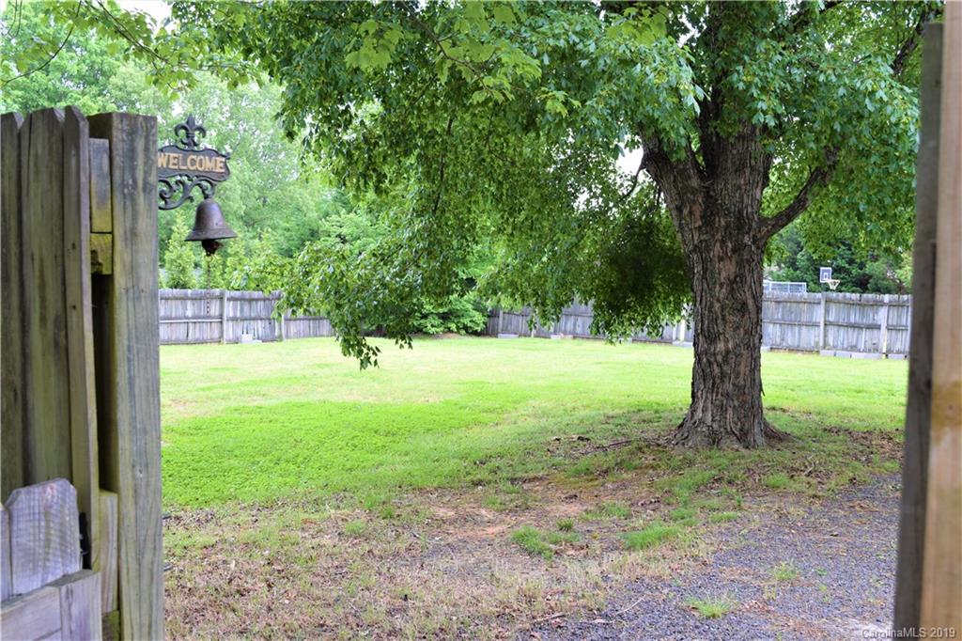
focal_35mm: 38
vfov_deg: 35.5
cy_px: 320
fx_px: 1002
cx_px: 481
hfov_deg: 51.3
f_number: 7.1
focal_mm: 25
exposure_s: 1/200
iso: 400
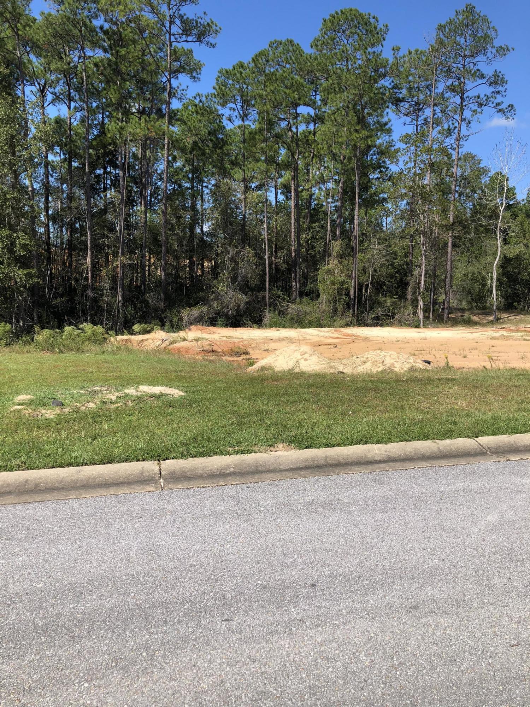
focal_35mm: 28
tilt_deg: -8.5
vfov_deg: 63.4
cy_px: 354
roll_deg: -4.0
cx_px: 265
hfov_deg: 49.7
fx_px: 572
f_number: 1.8
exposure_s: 1/1499
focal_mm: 3.99
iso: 20
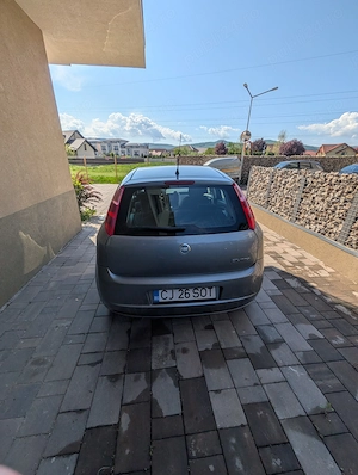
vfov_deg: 110.4
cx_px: 179
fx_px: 165
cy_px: 238
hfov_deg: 94.7
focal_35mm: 12
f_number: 1.7
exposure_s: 1/3906
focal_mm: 2.02
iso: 45
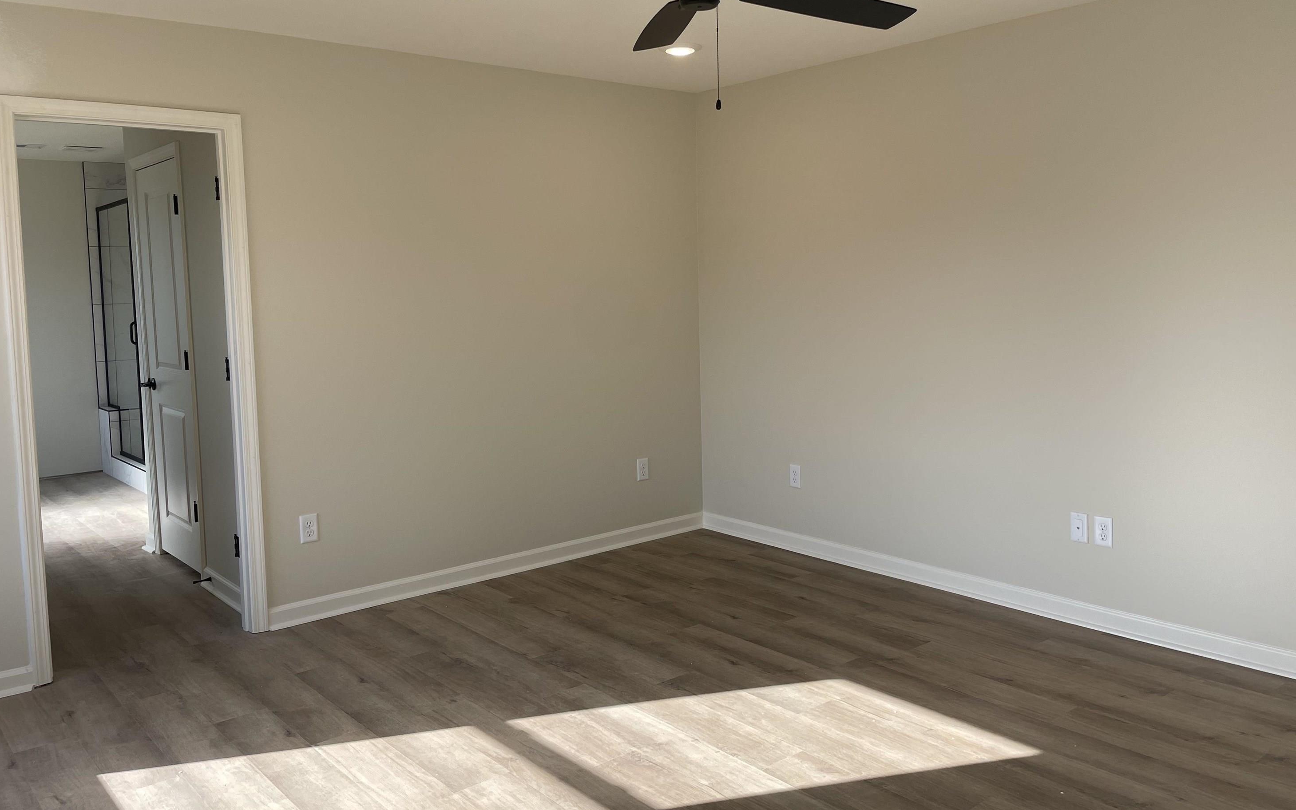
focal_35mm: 29
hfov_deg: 64.6
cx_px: 657
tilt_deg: -5.5
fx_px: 1024
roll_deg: +1.5
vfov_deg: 43.1
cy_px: 374
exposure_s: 1/481
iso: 32
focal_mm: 4.2
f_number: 1.6
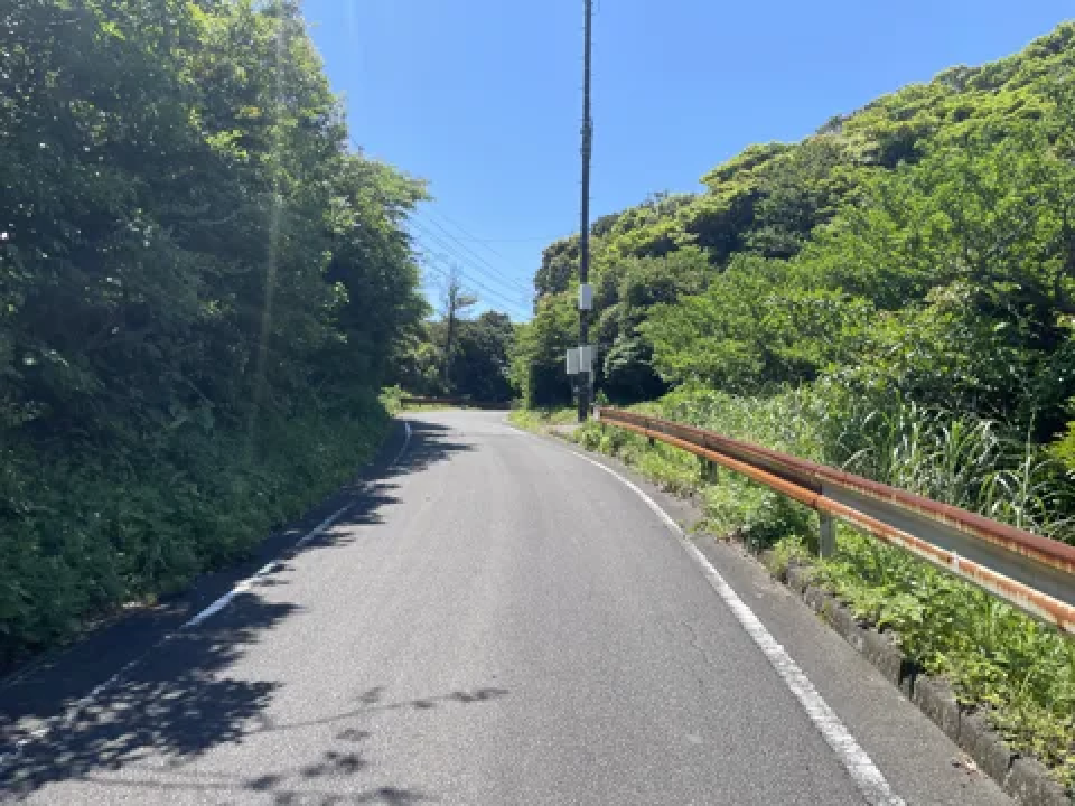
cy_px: 403
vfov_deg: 53.1
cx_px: 538
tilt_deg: +8.1
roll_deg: +1.0
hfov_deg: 67.3
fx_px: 807
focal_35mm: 26
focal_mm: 4.2
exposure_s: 1/1916
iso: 32
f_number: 1.6
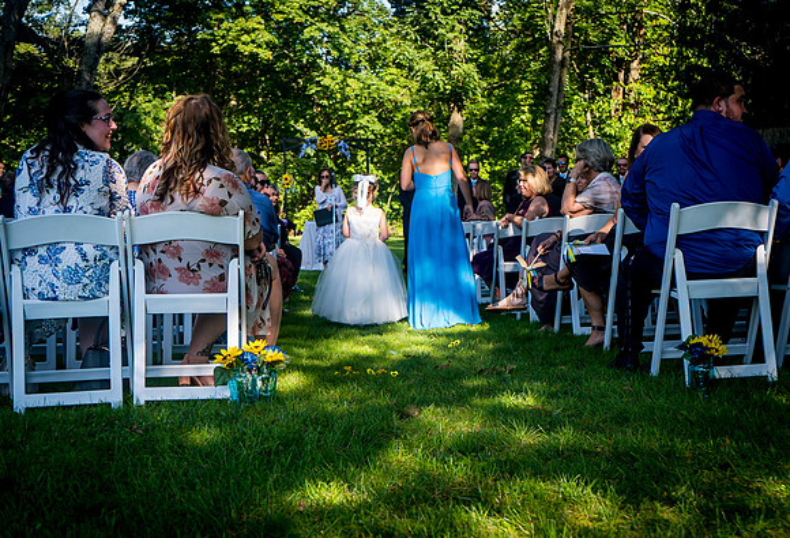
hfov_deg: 36.8
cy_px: 269
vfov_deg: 25.6
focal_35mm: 54
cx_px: 478
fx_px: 1182
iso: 64
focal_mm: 44
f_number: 5.6
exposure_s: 1/80
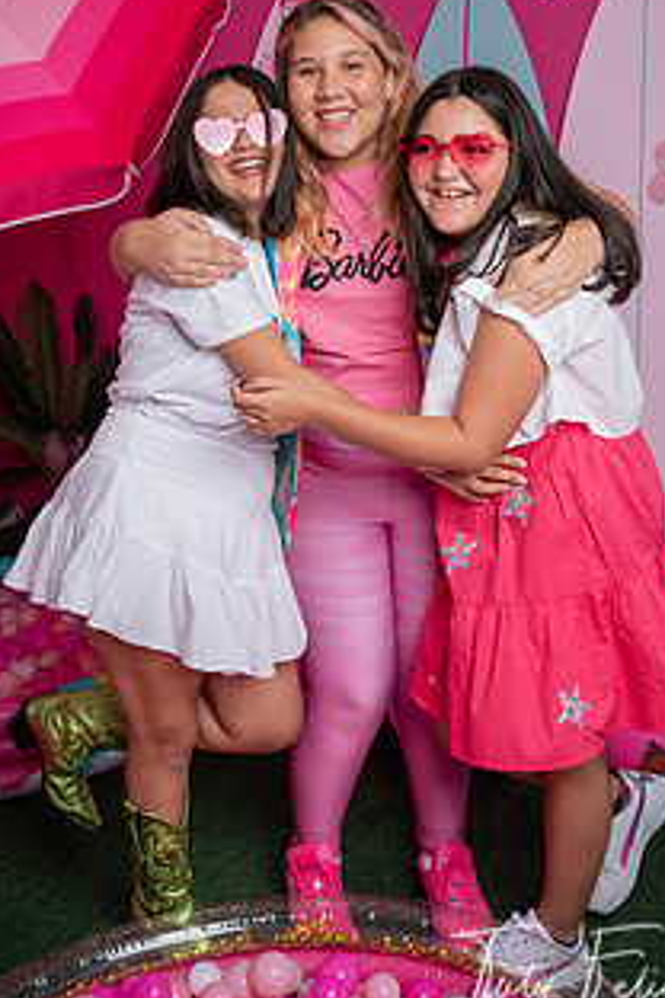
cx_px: 317
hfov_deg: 27.5
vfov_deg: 40.0
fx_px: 1358
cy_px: 368
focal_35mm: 49
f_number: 5.6
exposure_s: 1/160
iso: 250
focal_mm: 34
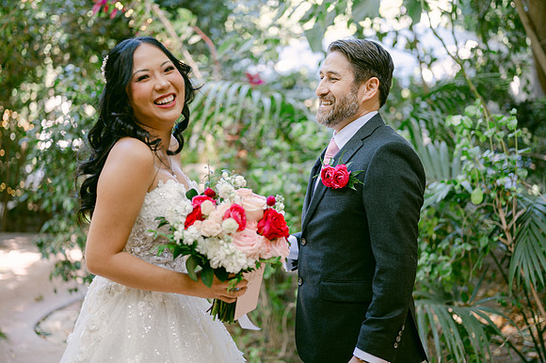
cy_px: 182
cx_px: 273
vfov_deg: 27.0
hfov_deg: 39.6
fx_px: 758
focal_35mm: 50
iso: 125
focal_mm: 50
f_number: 1.8
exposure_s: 1/125
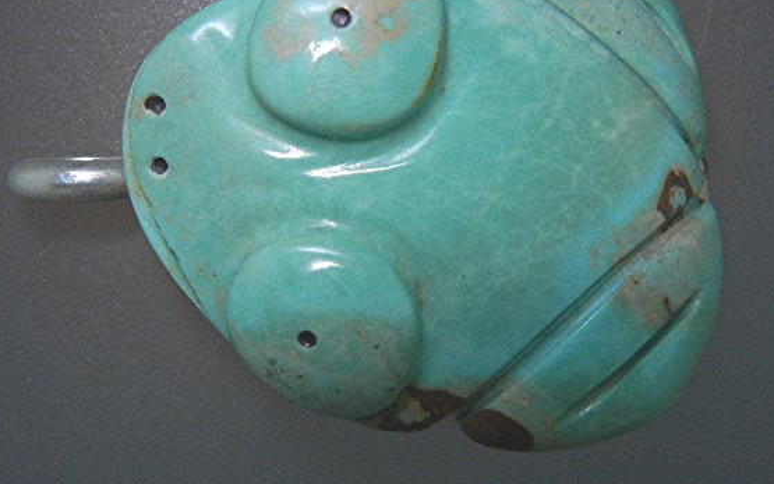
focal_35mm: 55
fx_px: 1160
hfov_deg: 36.9
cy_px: 186
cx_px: 411
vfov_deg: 23.5
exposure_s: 1/30
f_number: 7.6
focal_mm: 8.1
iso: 248
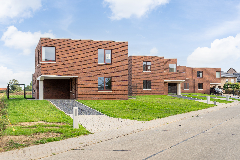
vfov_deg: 26.3
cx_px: 119
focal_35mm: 51
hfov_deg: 38.6
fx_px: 342
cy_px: 75
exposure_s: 1/400
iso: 200
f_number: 5
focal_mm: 46.3
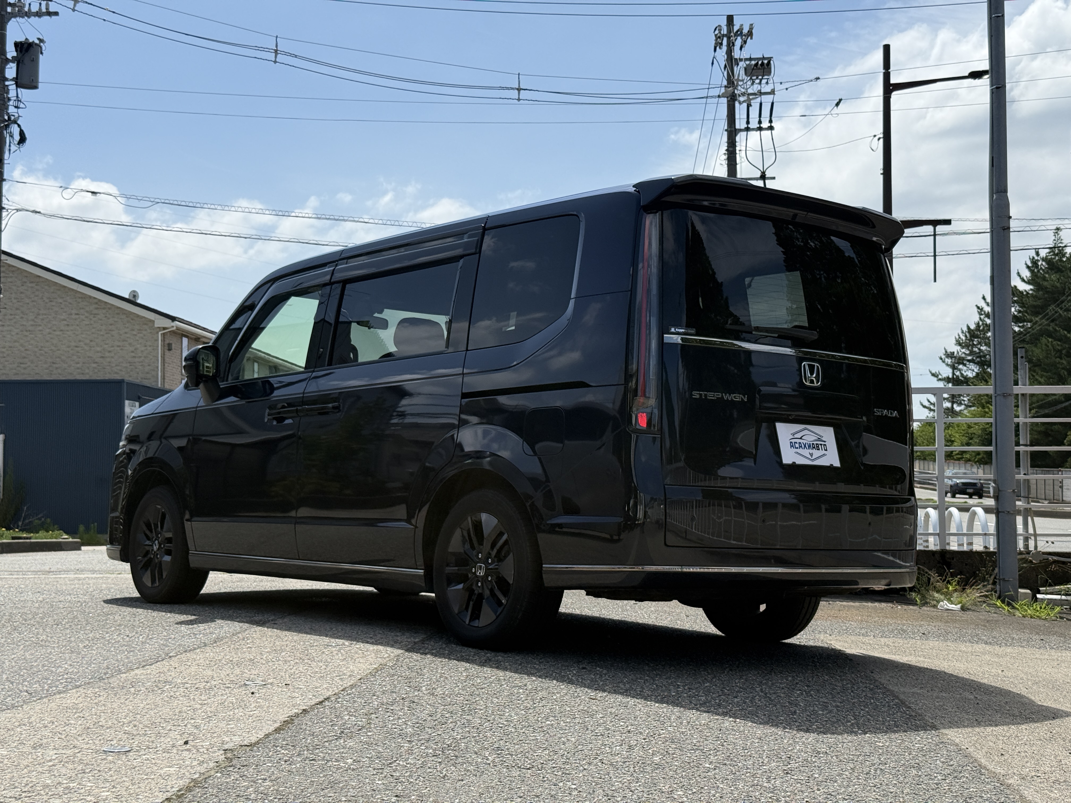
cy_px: 402
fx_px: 1485
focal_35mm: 48
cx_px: 536
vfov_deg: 30.3
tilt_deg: +3.8
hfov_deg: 39.7
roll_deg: +0.3
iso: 80
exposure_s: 1/8772
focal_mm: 6.76
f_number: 1.78
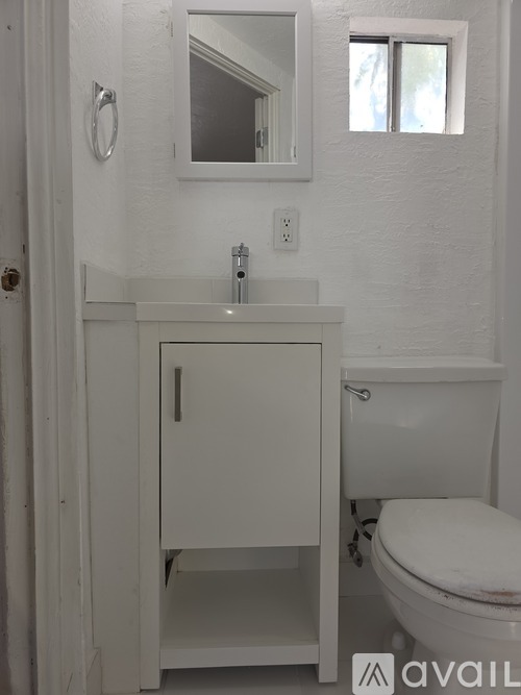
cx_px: 260
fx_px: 462
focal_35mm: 23
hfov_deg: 58.9
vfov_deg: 73.9
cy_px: 348
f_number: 1.7
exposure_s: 1/120
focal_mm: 6.3
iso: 16
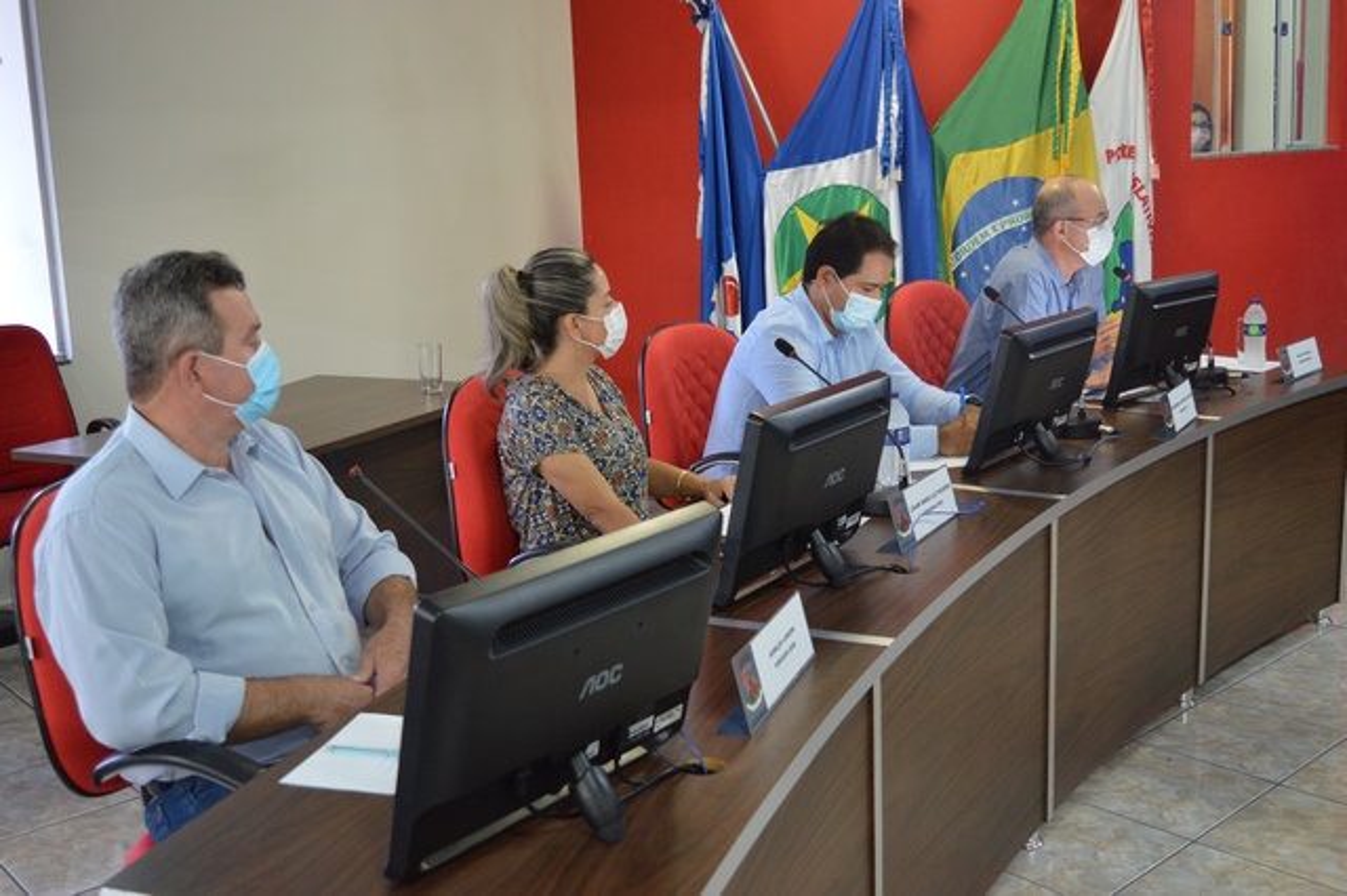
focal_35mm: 39
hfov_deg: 49.6
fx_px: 1458
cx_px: 674
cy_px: 448
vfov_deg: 34.2
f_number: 4
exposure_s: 1/15
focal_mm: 26
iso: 900
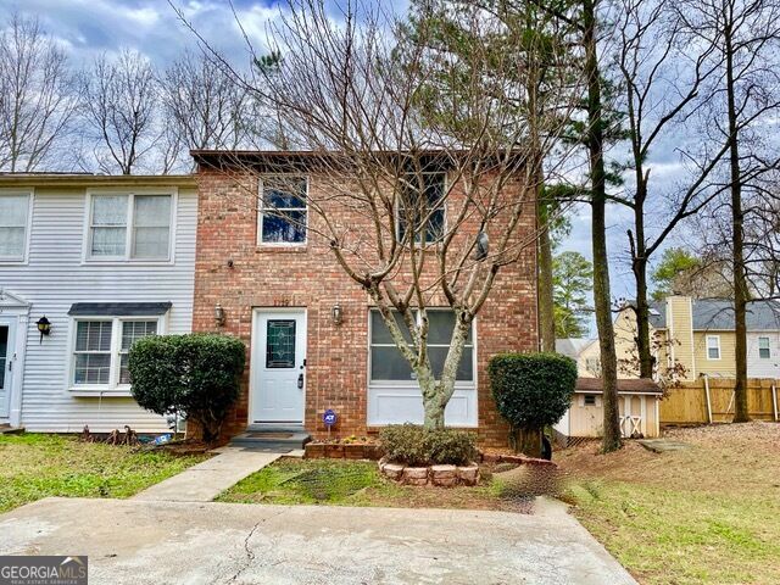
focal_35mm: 26
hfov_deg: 67.3
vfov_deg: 53.1
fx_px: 586
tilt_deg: +7.4
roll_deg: -0.3
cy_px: 292
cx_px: 390
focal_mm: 4.2
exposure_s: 1/1072
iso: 32
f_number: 1.6
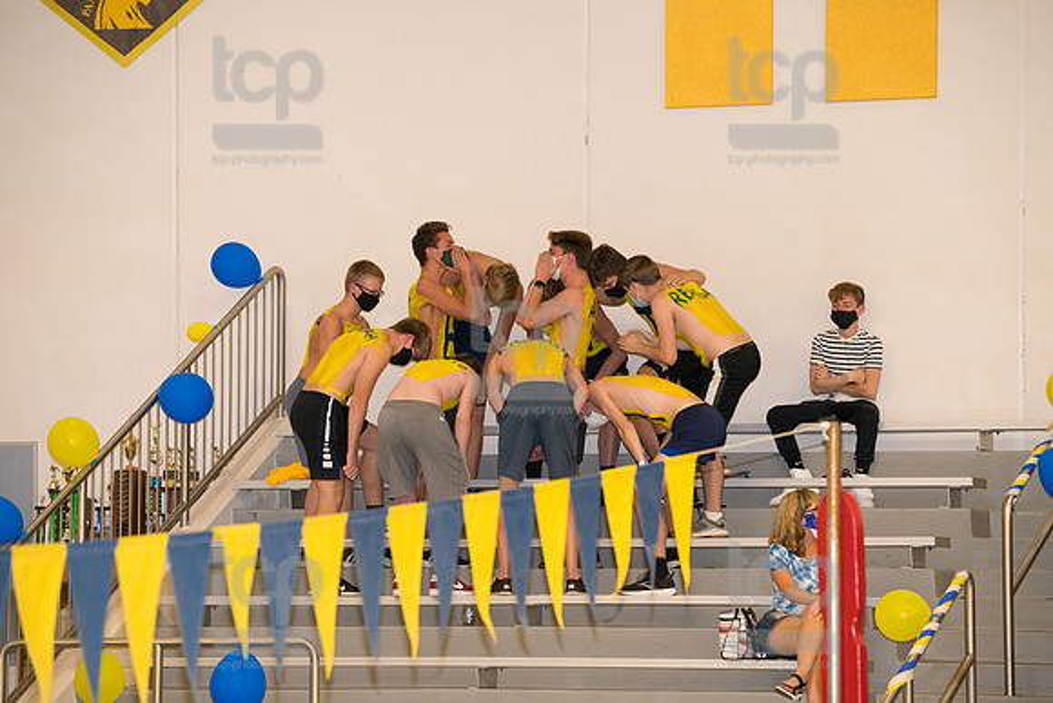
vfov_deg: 6.9
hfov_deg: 10.3
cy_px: 352
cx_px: 526
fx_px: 5851
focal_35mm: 200
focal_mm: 200
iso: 2500
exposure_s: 1/250
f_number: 5.6
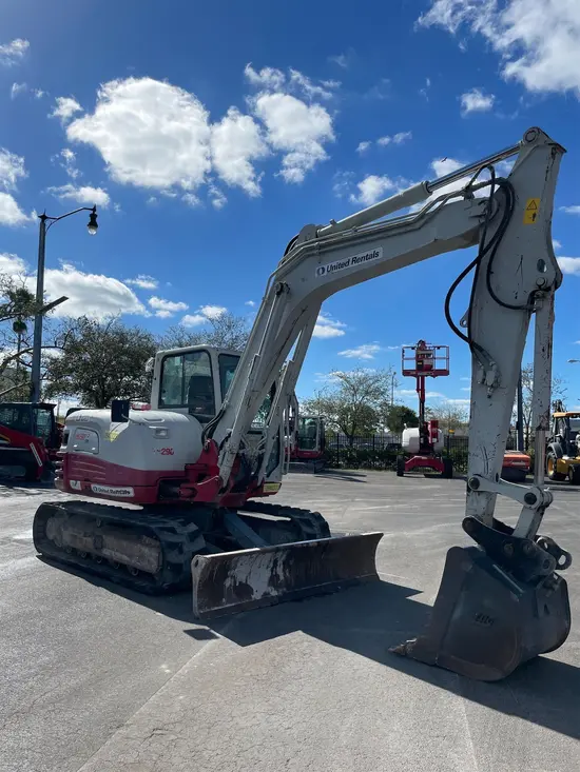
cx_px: 290
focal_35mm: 26
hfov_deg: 53.1
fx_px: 581
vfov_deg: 67.3
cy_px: 386
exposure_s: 1/7813
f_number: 1.6
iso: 50
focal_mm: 4.2
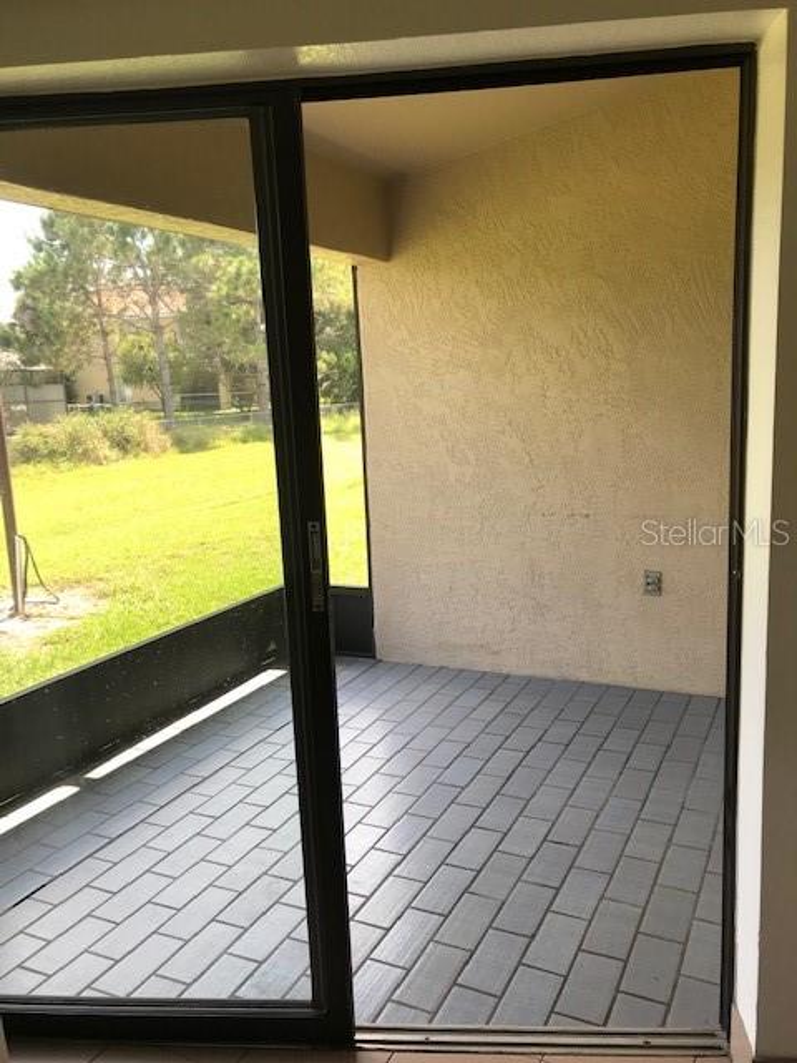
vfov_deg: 63.4
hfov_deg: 49.7
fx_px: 860
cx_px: 398
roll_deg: +3.4
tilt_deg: -9.5
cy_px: 532
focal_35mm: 28
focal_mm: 3.99
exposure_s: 1/166
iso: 20
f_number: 1.8
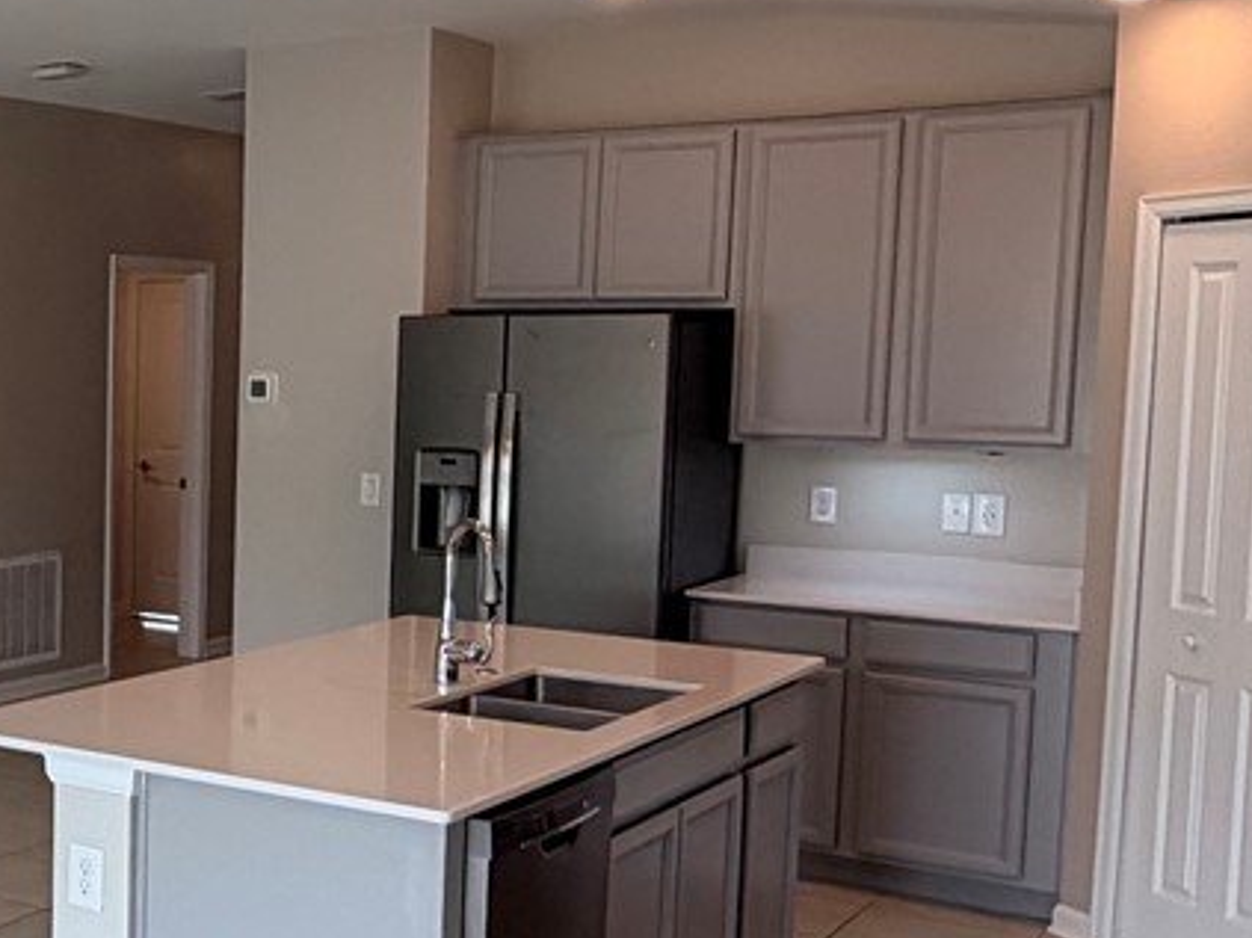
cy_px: 500
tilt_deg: -4.7
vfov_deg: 27.5
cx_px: -181
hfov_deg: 31.4
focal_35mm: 53
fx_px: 1916
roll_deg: -0.5
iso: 100
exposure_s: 1/120
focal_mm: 2.22
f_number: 2.2
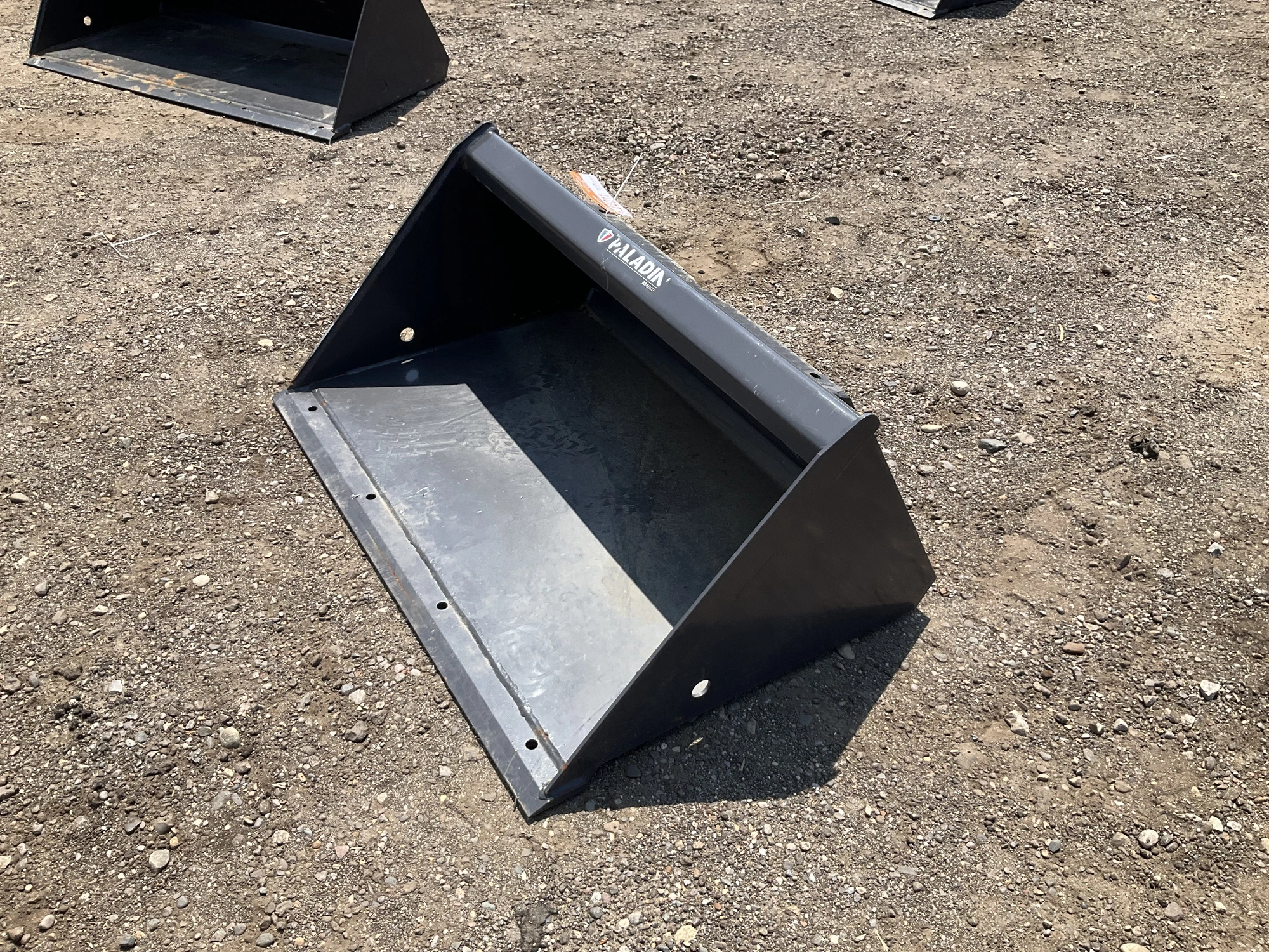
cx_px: 634
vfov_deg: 48.2
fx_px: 1063
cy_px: 476
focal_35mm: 29
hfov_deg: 61.7
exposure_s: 1/1121
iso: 25
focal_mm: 3
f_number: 1.8
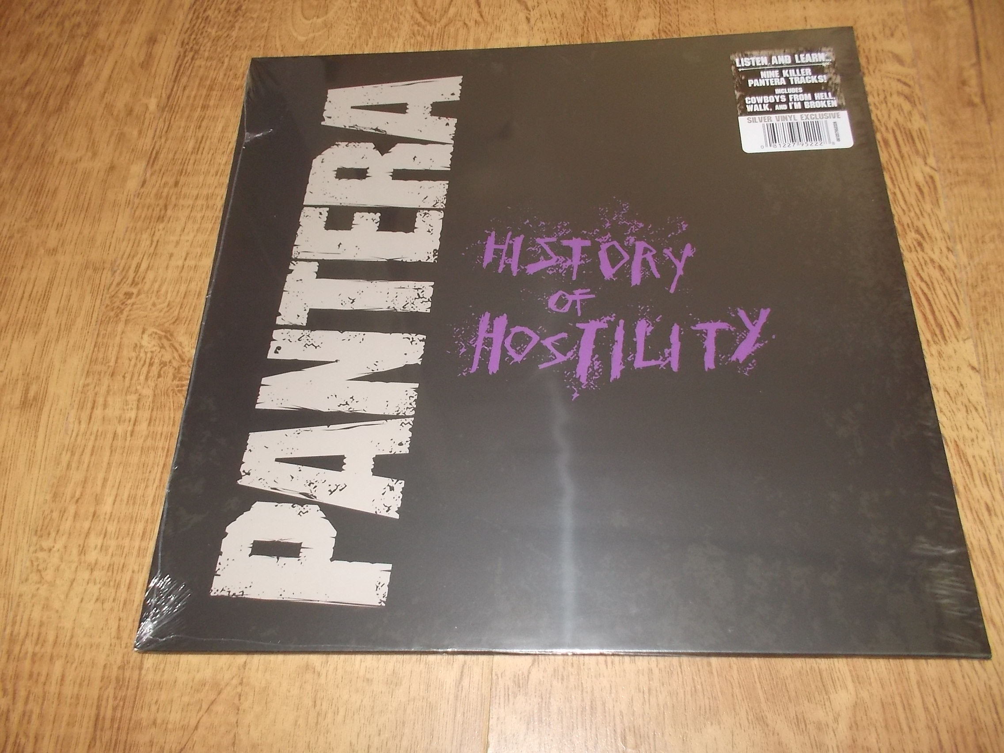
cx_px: 502
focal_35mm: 29
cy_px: 376
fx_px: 841
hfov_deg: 61.7
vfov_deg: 48.2
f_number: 3.3
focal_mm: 4.1
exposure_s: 1/30
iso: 200
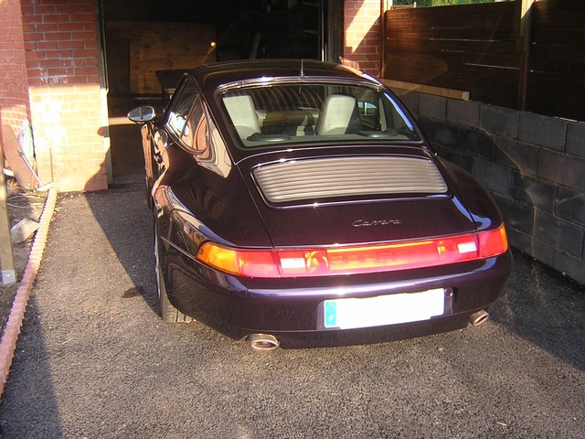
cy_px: 220
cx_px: 292
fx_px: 608
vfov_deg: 39.7
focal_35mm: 36
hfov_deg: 51.4
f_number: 2.6
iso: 100
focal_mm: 4.7
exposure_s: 1/94.3
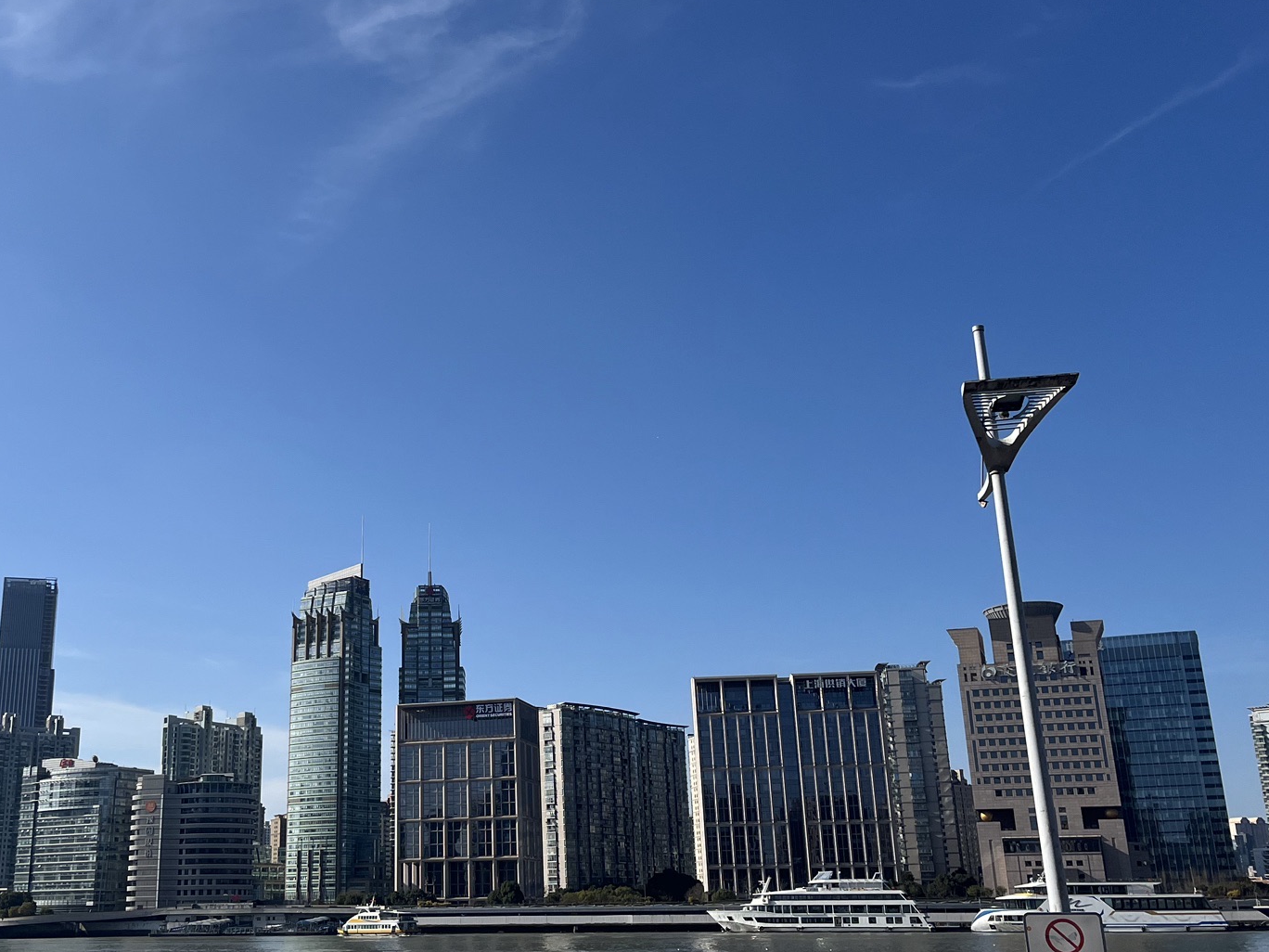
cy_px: 460
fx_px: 1393
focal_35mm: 38
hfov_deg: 48.4
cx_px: 465
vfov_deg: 37.7
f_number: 1.6
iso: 50
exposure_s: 1/6897
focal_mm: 5.1
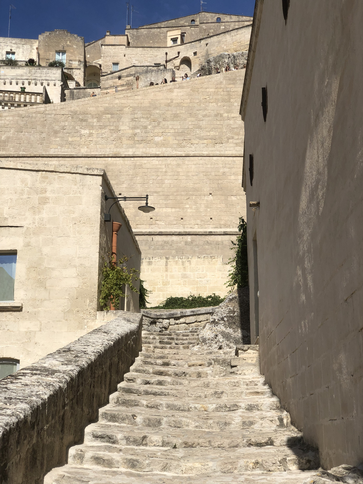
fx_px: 727
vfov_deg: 36.8
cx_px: 182
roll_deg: +0.5
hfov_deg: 28.0
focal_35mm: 52
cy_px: 242
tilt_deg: +13.7
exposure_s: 1/2088
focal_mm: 6
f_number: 2.4
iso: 16
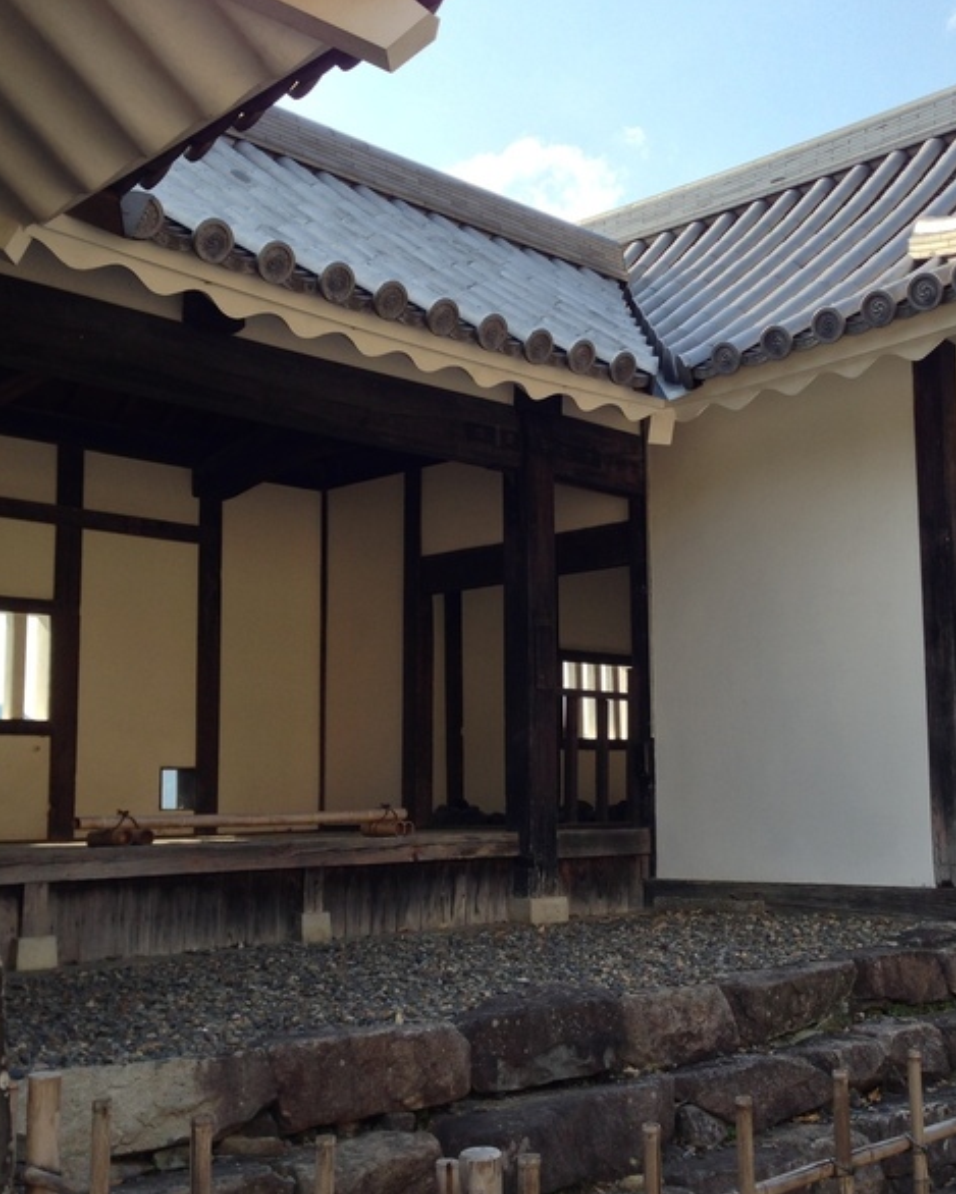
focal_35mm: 44
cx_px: 585
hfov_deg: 34.0
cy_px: 591
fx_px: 1556
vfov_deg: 42.0
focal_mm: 4.13
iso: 50
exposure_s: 1/319
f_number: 2.4
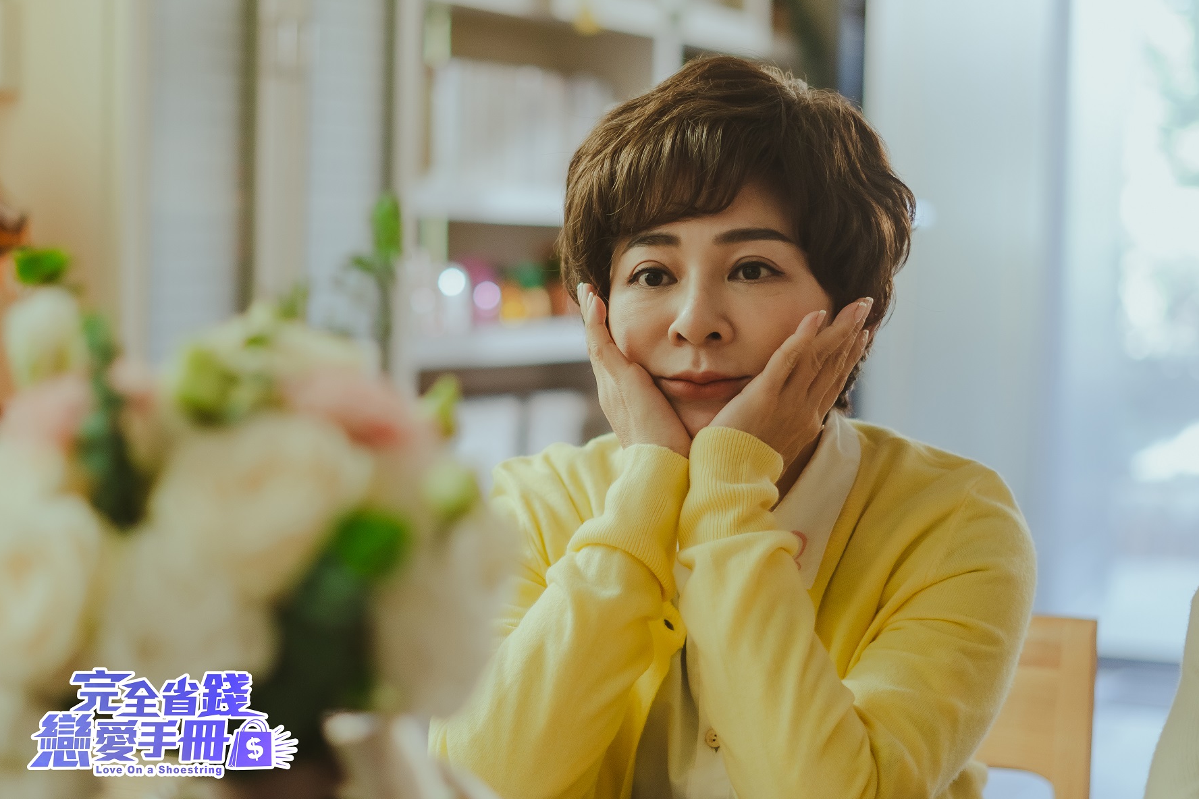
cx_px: 593
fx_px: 2531
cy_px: 402
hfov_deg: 26.7
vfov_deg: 17.9
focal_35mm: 76
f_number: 1.8
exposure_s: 1/160
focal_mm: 50
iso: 640
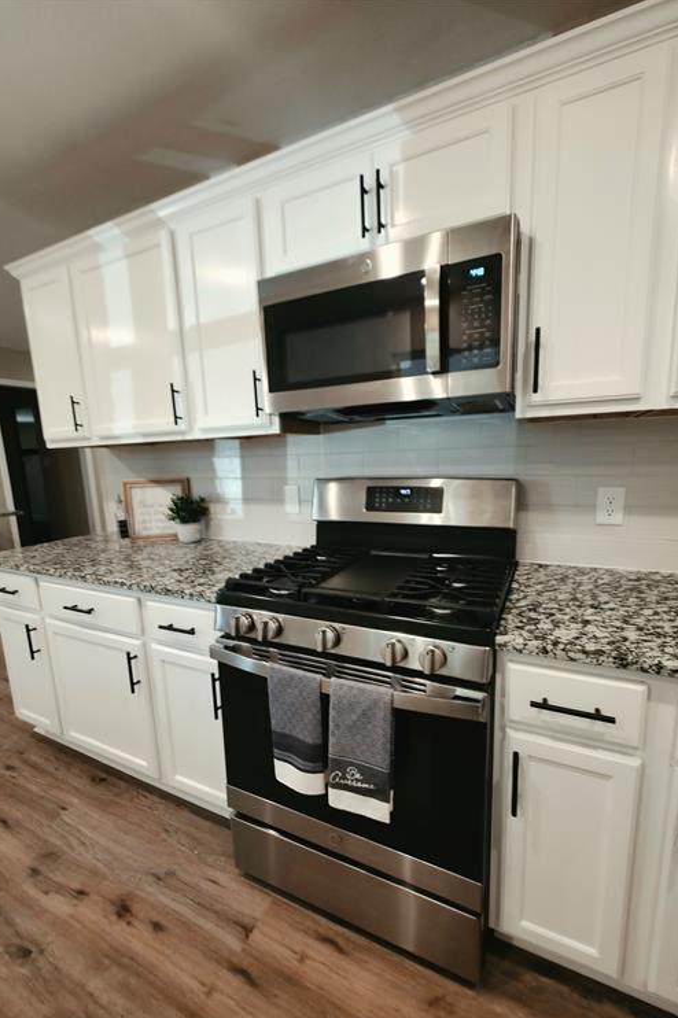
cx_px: 351
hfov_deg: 81.1
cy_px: 524
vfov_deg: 104.2
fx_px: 396
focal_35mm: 14
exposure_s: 1/40
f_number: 1.9
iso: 100
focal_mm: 2.2
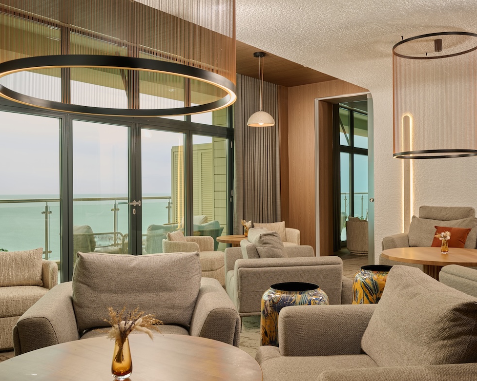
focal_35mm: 34
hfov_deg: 52.8
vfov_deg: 43.4
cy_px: 191
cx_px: 248
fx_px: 480
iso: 100
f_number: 7.1
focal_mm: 30
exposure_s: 1/25
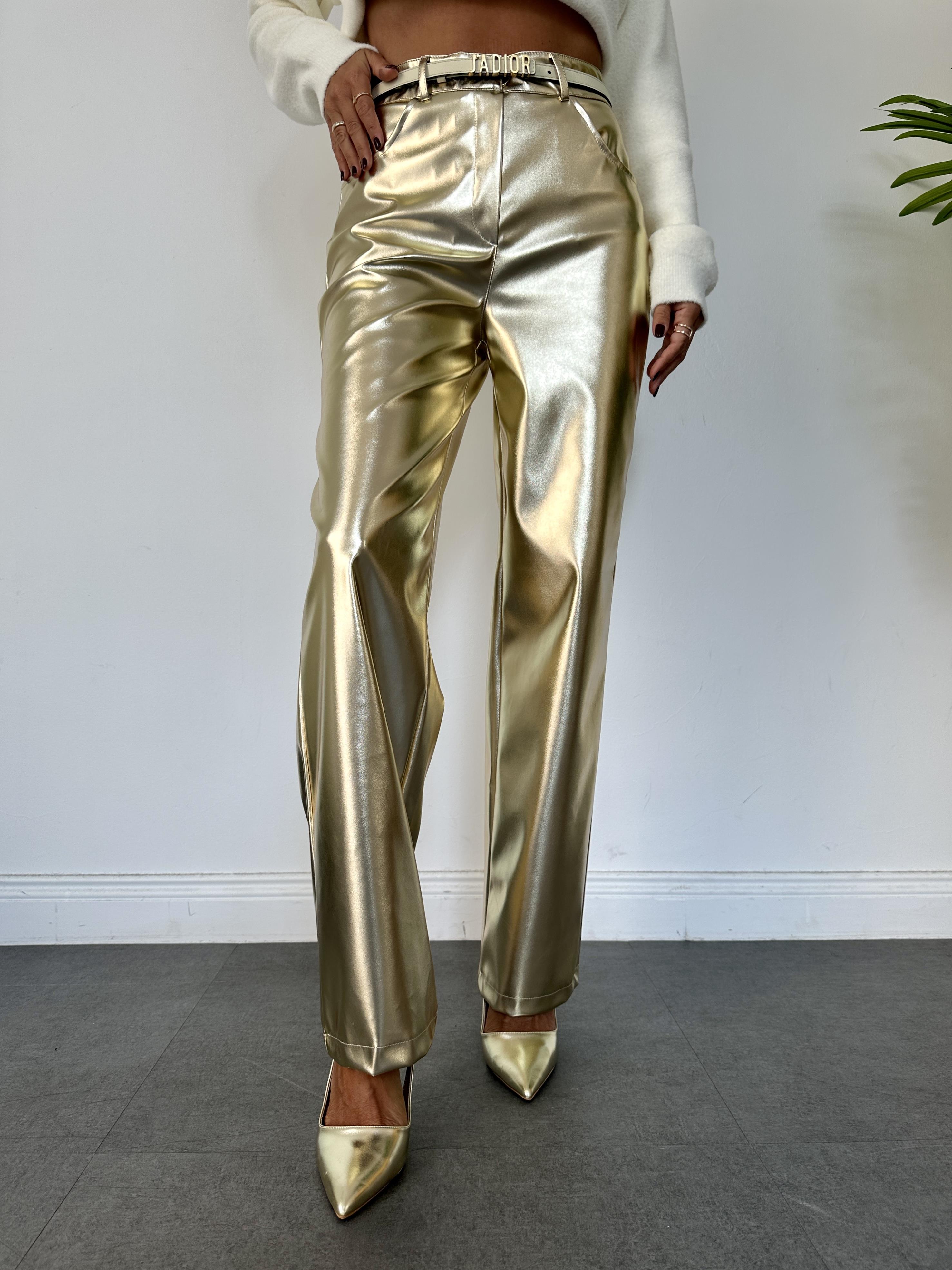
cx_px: 476
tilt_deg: +1.3
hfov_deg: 56.8
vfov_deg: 71.6
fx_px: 880
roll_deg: -1.1
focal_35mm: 24
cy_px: 635
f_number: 1.78
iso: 64
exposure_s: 1/121
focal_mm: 6.86
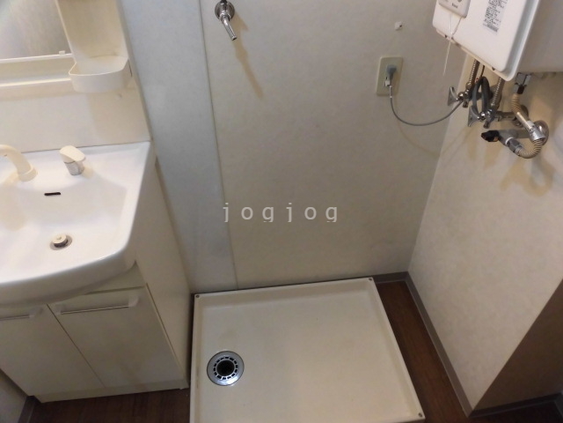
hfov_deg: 71.6
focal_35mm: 24
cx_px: 282
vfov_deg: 56.8
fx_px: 390
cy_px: 212
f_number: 3.1
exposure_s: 1/30
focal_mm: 4.3
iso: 320
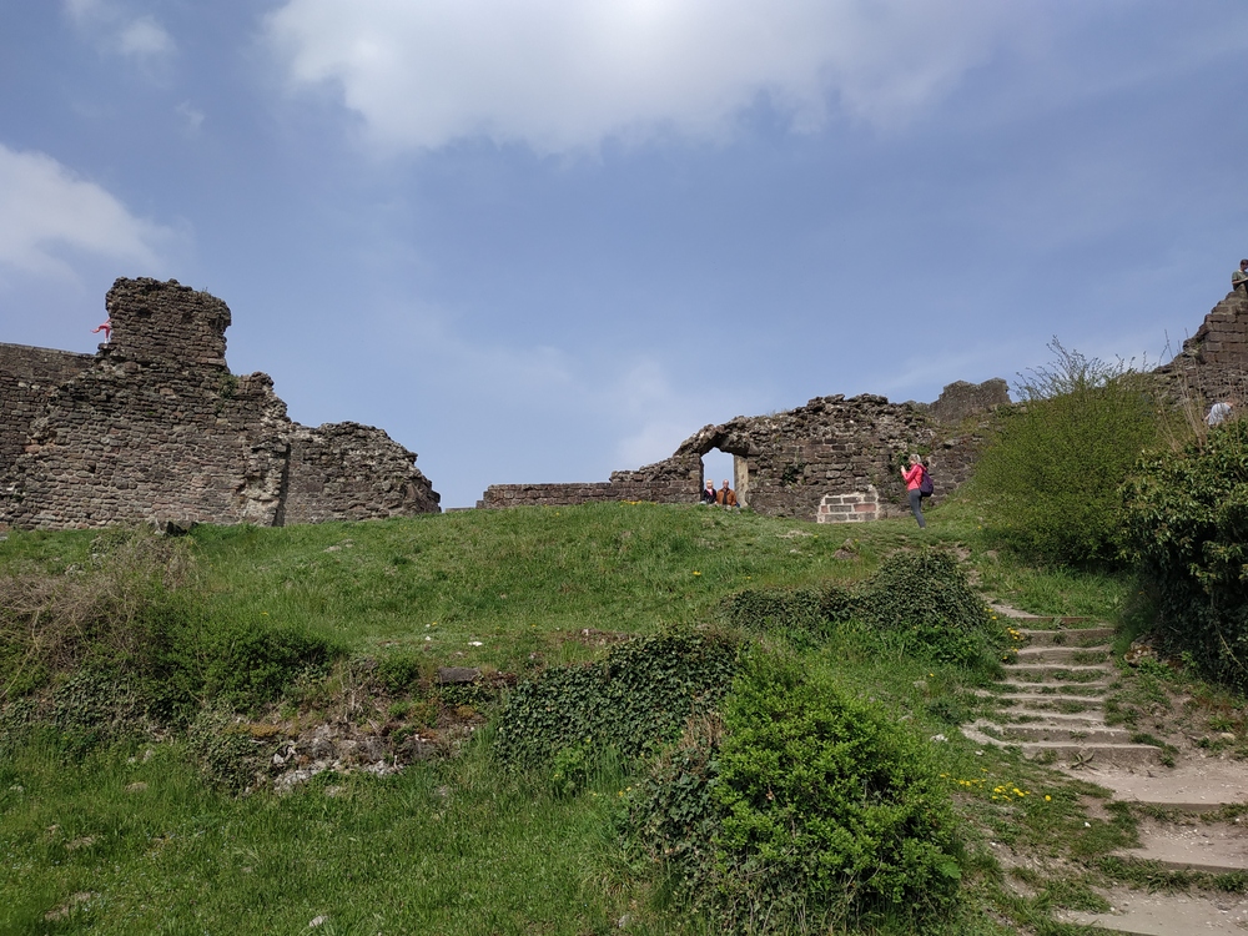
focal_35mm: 24
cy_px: 468
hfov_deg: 71.6
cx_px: 624
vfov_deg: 56.8
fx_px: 865
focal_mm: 3.94
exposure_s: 1/2423
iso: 100
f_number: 1.9
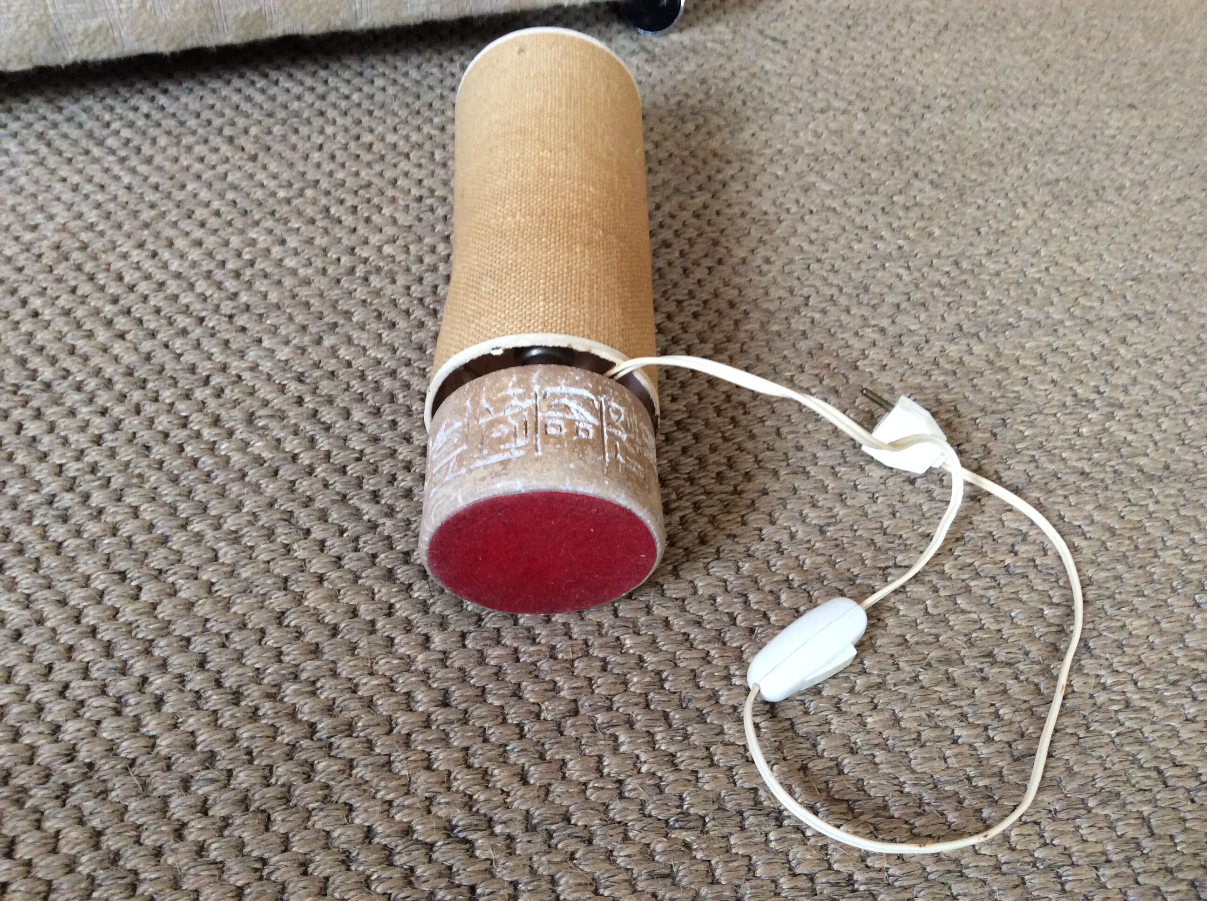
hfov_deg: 56.9
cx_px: 604
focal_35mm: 32
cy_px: 450
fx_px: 1114
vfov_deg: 44.1
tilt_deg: -50.1
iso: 125
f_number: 2.4
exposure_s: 1/25
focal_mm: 3.3
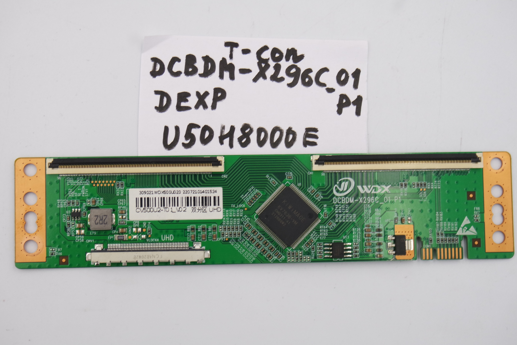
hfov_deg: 33.9
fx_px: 847
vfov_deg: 23.0
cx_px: 258
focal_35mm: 59
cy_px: 172
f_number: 5
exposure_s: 1/125
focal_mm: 22
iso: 200
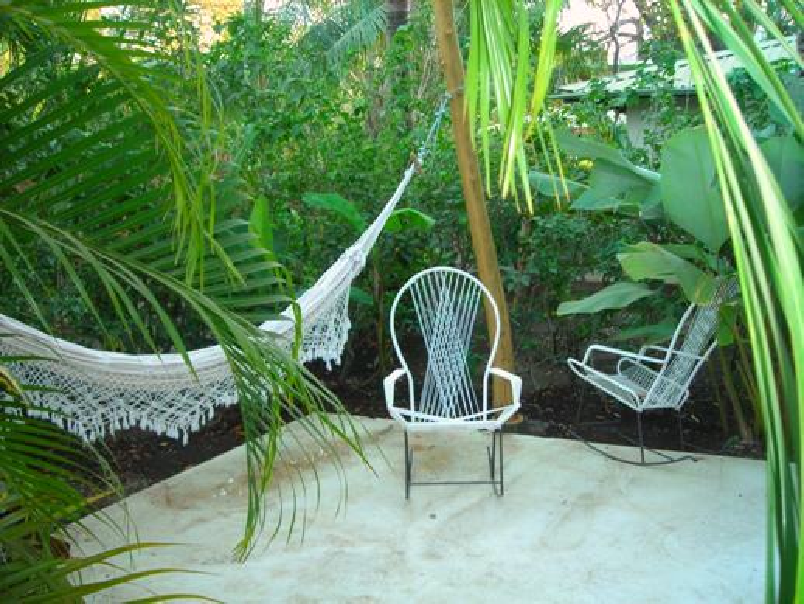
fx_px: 883
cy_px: 302
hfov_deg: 49.0
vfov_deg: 37.7
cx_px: 402
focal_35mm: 38
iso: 50
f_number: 3.2
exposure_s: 1/9.3
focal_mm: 6.3
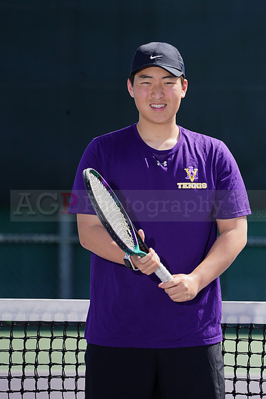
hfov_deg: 3.4
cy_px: 200
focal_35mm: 400
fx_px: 4430
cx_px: 133
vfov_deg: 5.2
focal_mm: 400
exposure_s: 1/250
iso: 100
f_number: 9
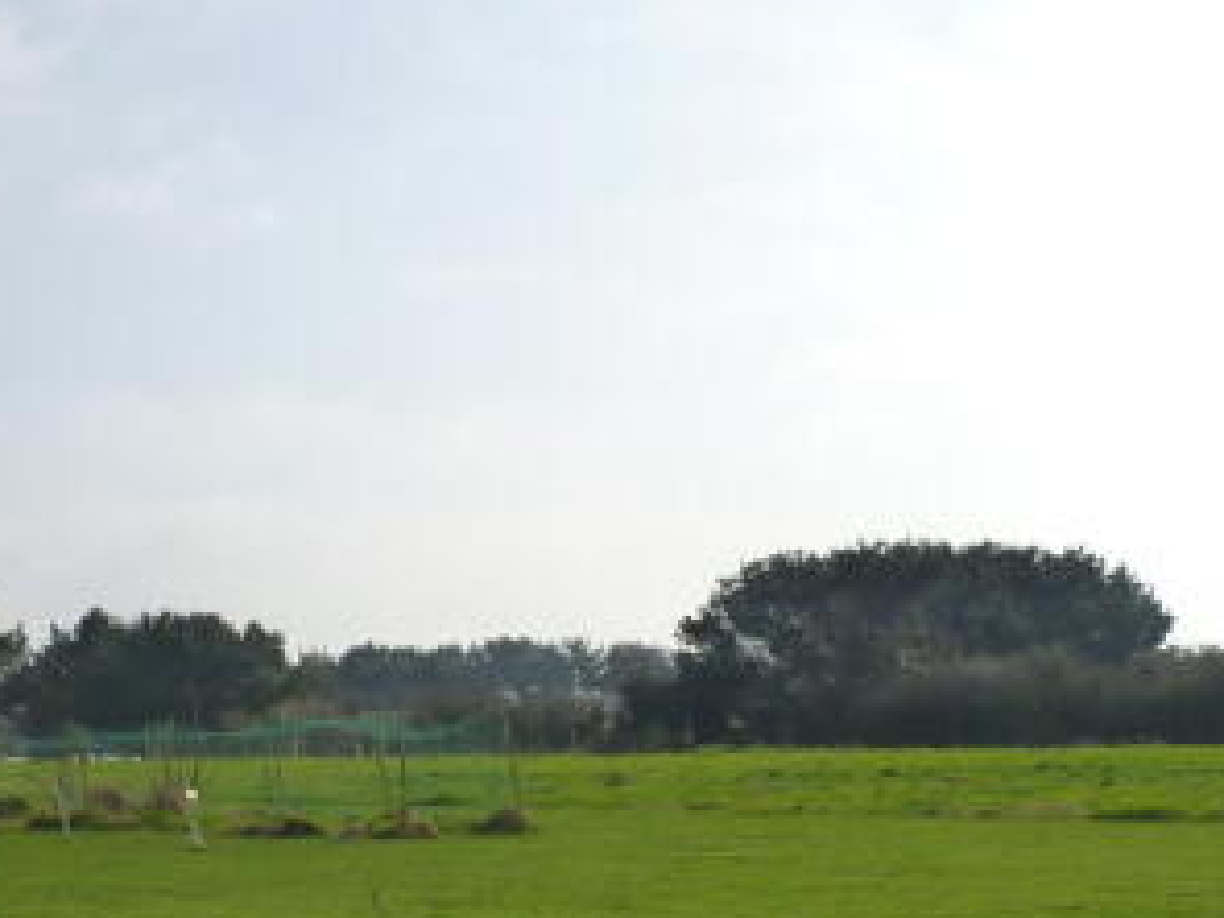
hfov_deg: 31.5
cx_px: 453
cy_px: 788
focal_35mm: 61
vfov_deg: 23.5
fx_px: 2157
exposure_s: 1/160
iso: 160
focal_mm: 5.5
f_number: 11
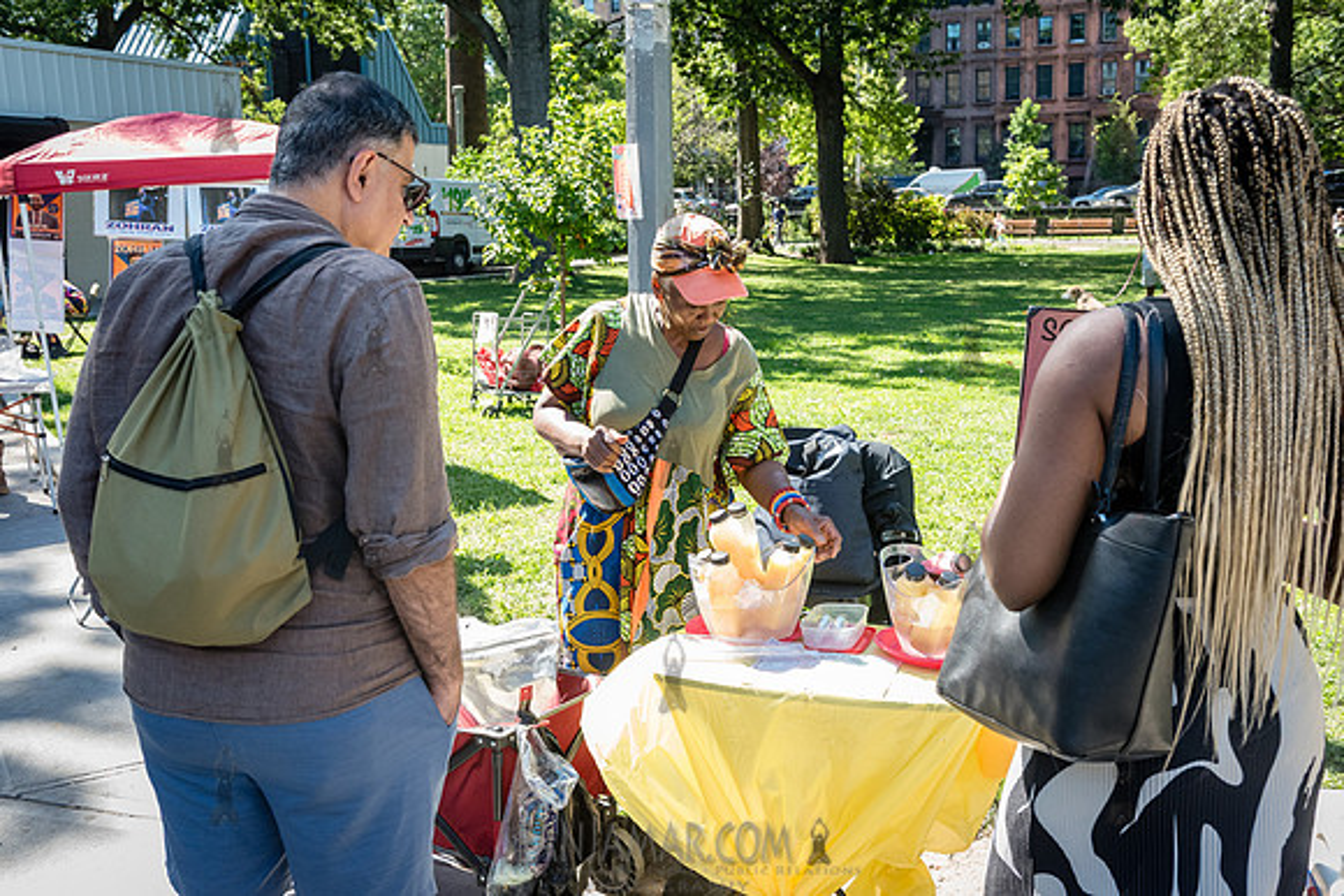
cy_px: 448
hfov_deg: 50.7
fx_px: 1419
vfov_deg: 35.1
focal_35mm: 38
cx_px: 672
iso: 2000
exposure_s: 1/800
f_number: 5.6
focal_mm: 38
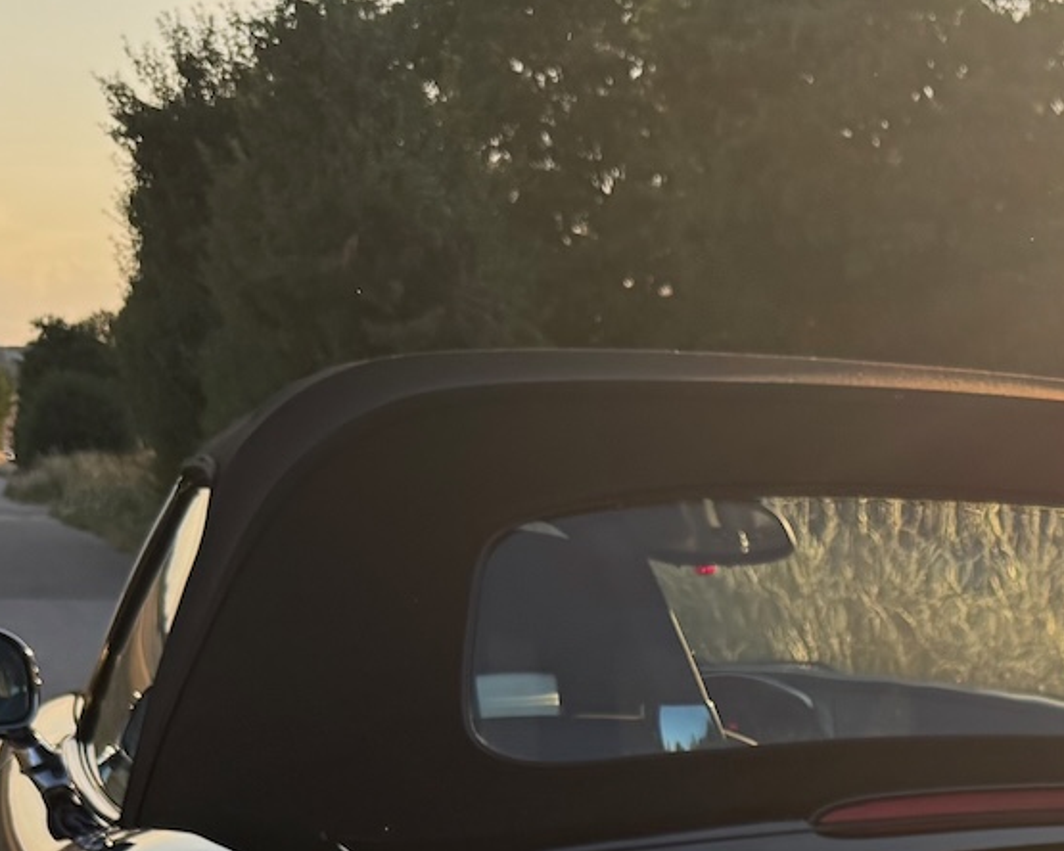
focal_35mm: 81
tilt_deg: -18.2
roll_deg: -1.2
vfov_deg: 16.7
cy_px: 1374
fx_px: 2551
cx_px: 1417
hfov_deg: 21.2
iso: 100
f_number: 1.78
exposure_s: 1/2110
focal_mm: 6.76
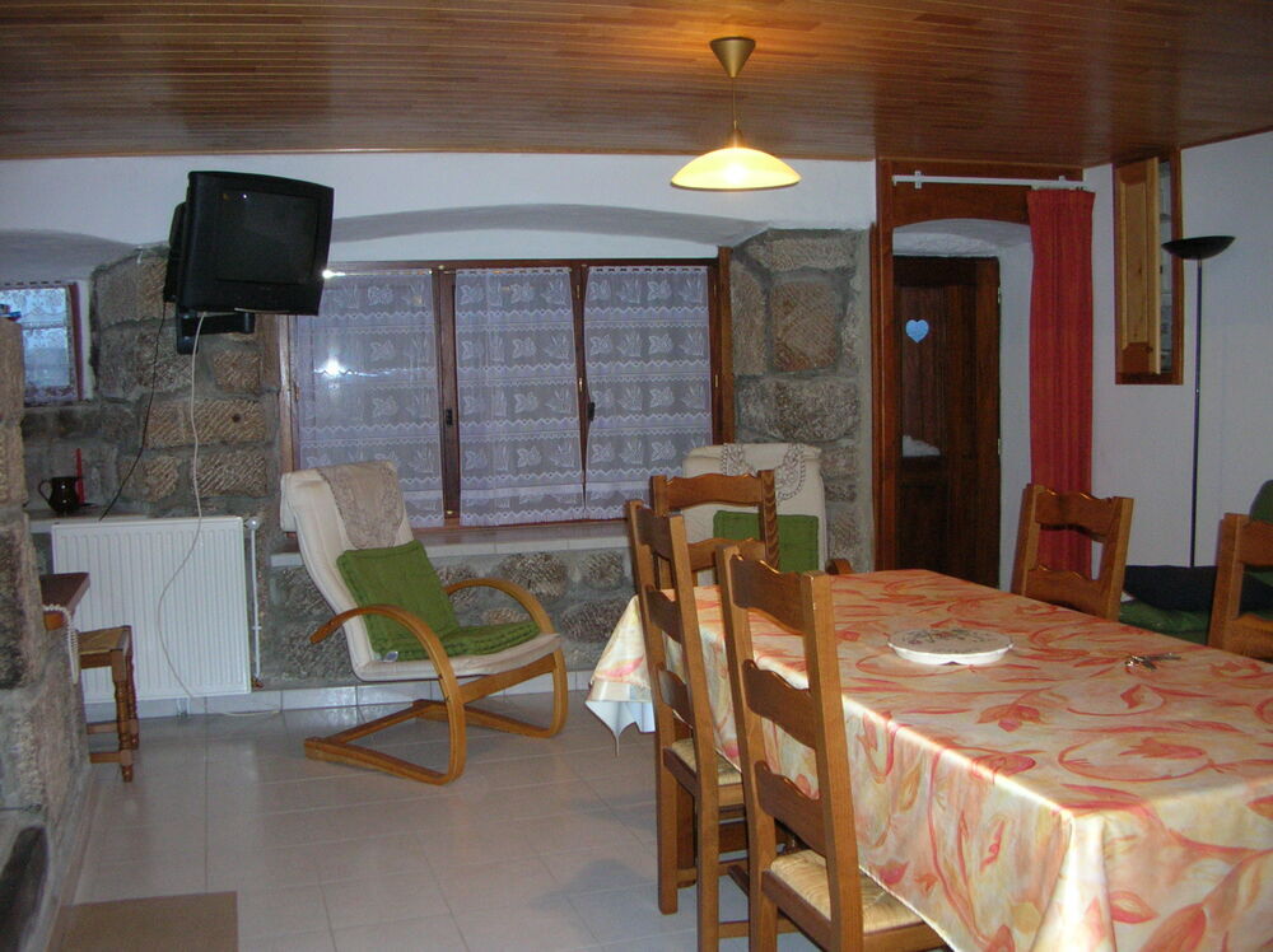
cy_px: 476
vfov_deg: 40.6
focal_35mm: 35
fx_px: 1286
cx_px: 636
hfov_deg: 52.7
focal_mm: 5.8
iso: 145
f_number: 2.8
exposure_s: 1/60.1
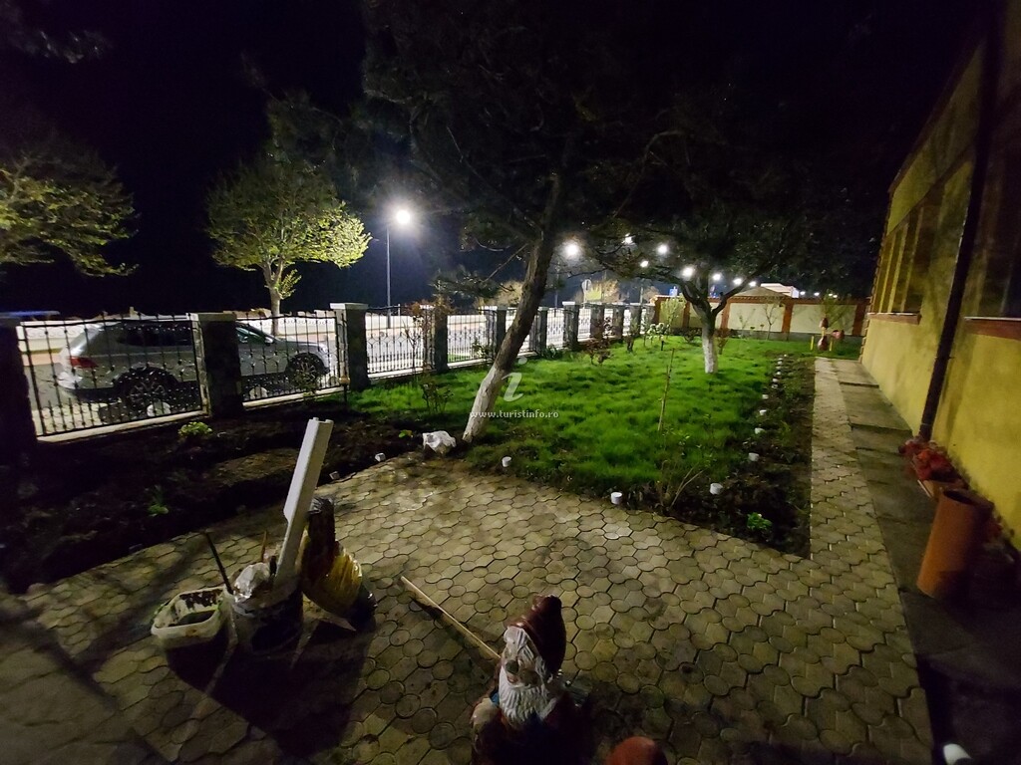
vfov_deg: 89.9
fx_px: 383
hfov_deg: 106.2
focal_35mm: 13
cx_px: 510
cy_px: 382
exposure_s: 1/10
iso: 2000
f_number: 2.2
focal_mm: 1.74
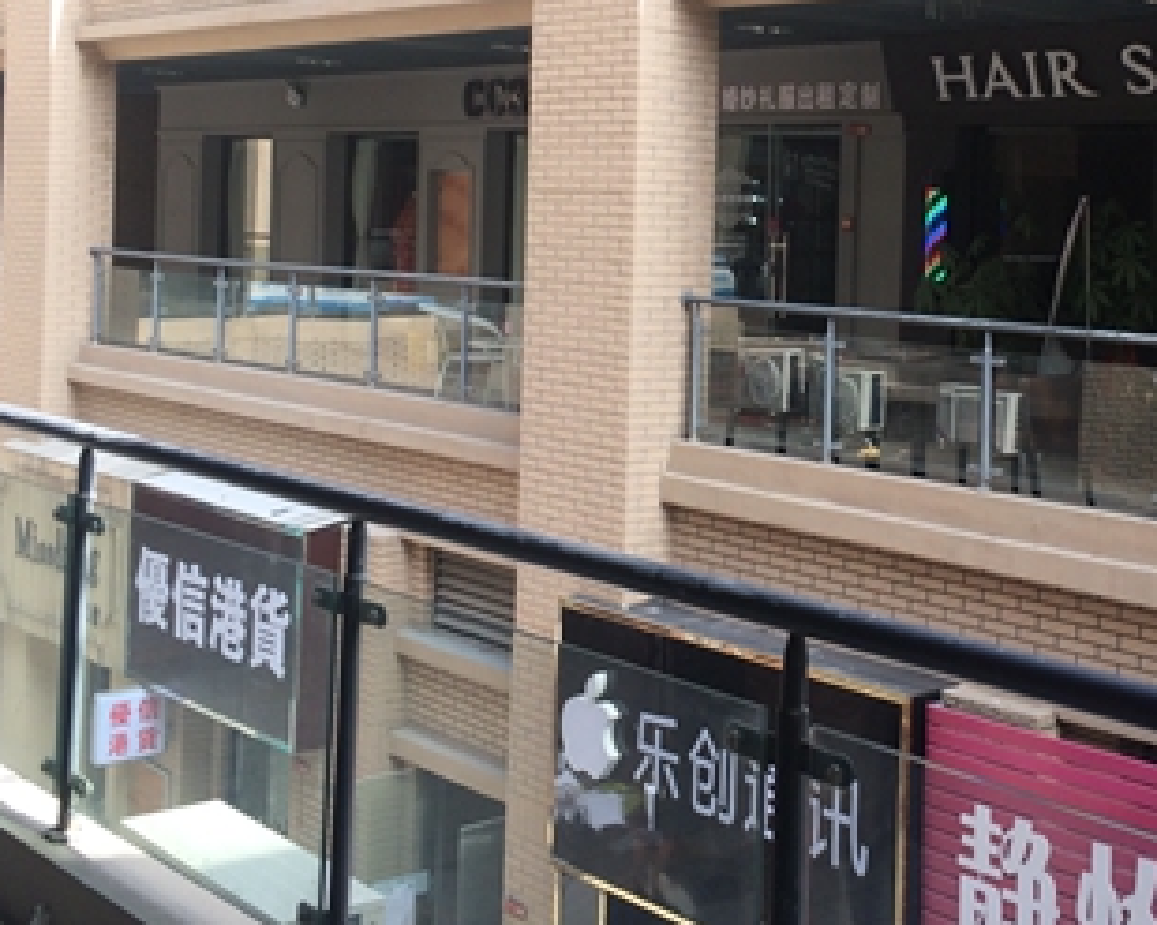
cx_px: 820
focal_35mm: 55
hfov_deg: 33.7
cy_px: 202
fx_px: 1883
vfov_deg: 27.1
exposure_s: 1/336
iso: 32
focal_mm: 4.15
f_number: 2.2
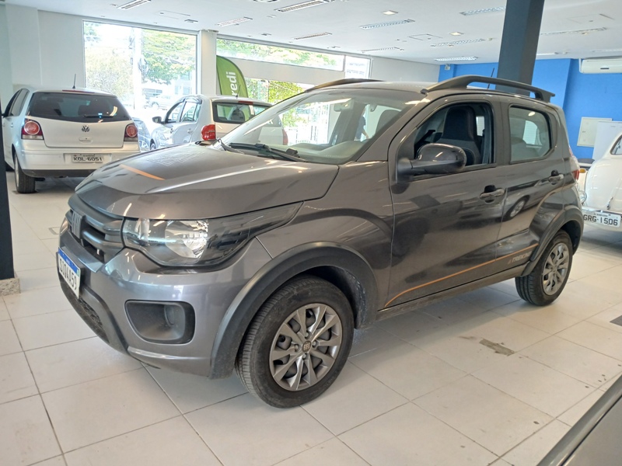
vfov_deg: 53.1
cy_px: 233
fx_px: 467
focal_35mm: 26
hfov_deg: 67.3
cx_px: 311
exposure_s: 1/60
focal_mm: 3.98
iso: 250
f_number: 1.8
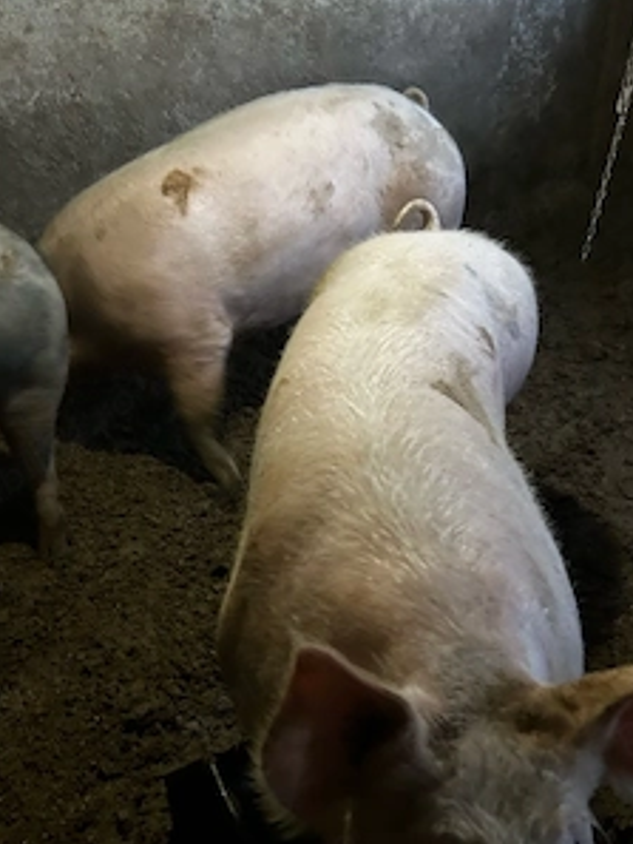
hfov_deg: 40.7
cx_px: 321
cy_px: 492
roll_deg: +0.7
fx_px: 853
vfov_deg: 52.4
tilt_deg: -37.0
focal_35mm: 35
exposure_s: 1/33
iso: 640
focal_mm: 5.7
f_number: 1.5
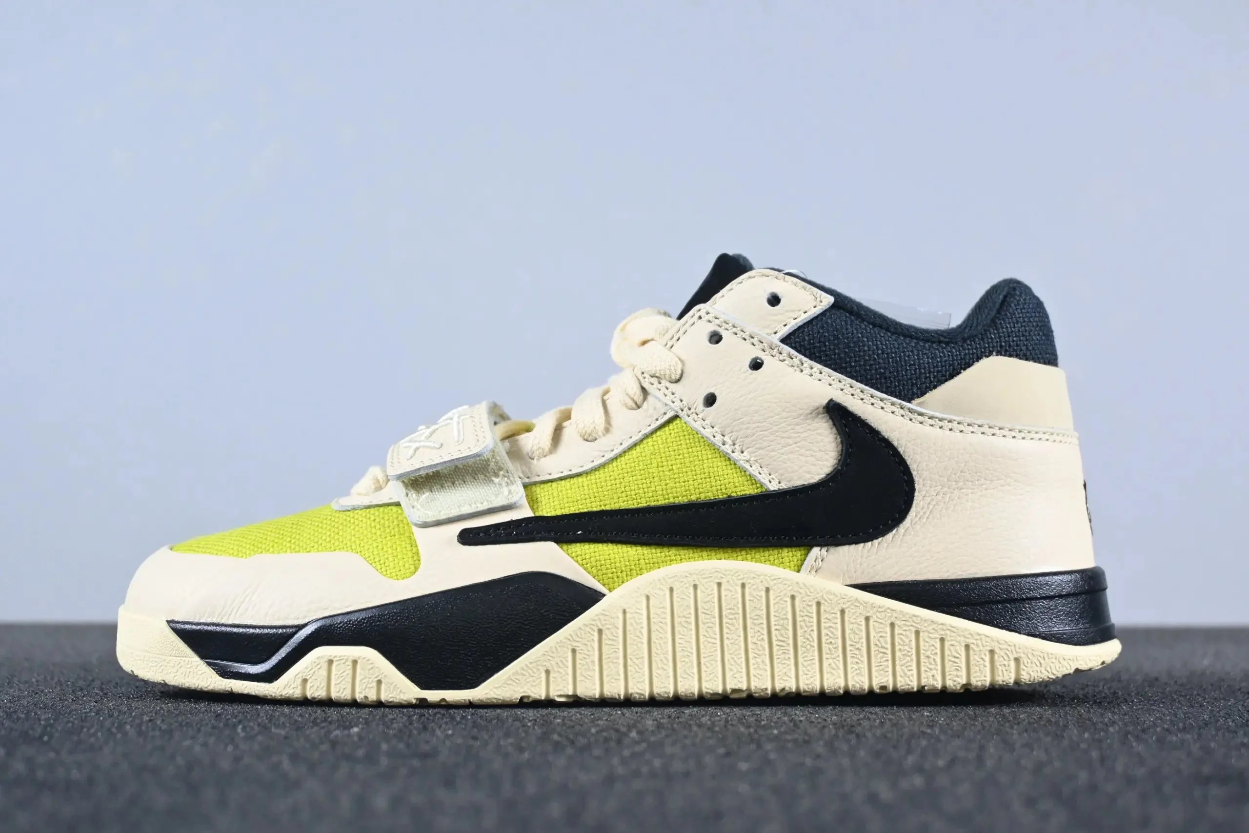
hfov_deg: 35.1
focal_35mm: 57
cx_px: 624
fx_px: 1978
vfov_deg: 23.8
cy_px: 416
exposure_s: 1/125
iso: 1100
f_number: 5.6
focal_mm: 38
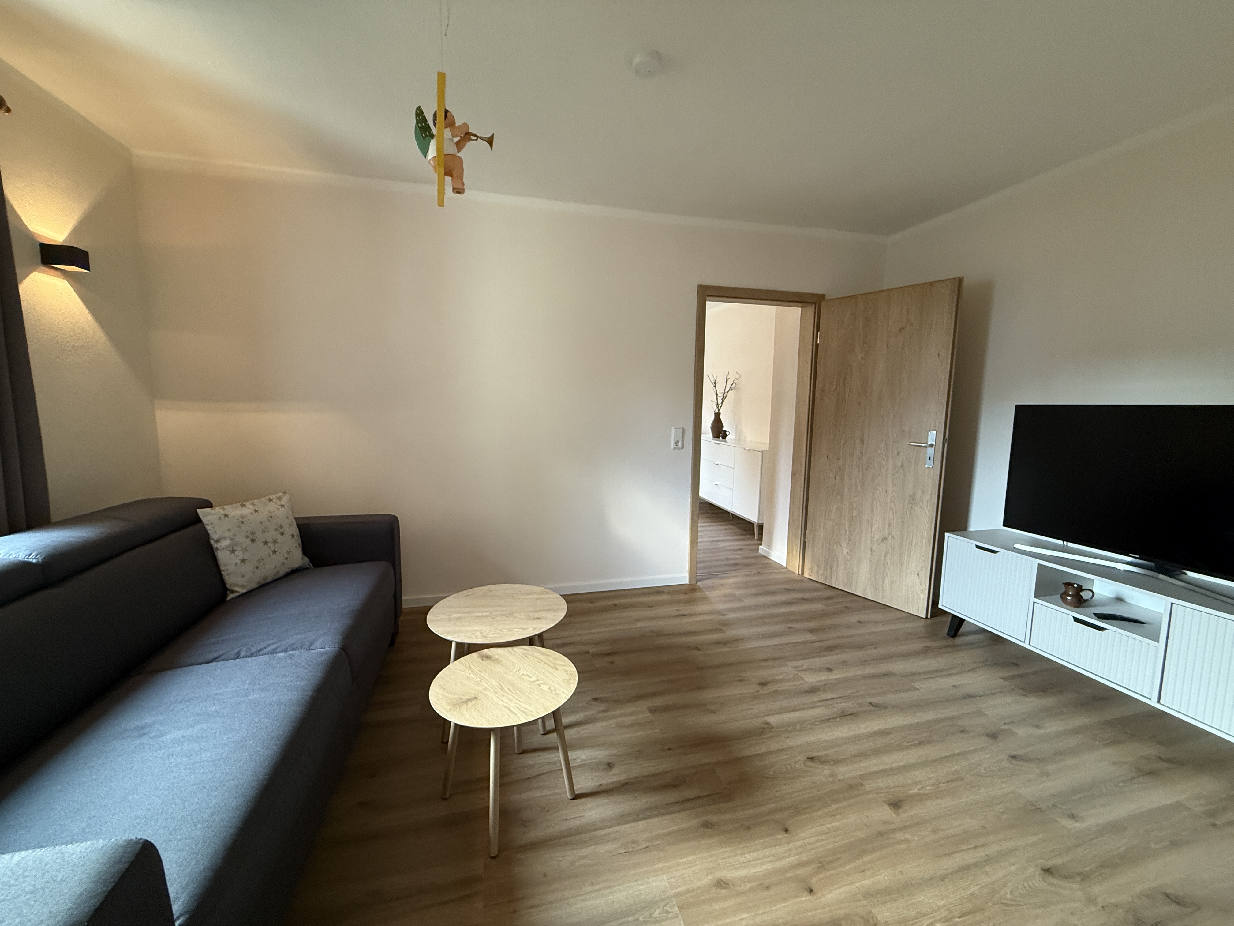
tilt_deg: -6.8
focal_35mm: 14
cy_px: 463
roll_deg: -0.4
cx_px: 617
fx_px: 499
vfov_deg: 85.7
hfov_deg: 102.1
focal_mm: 2.22
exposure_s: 1/100
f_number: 2.2
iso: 400
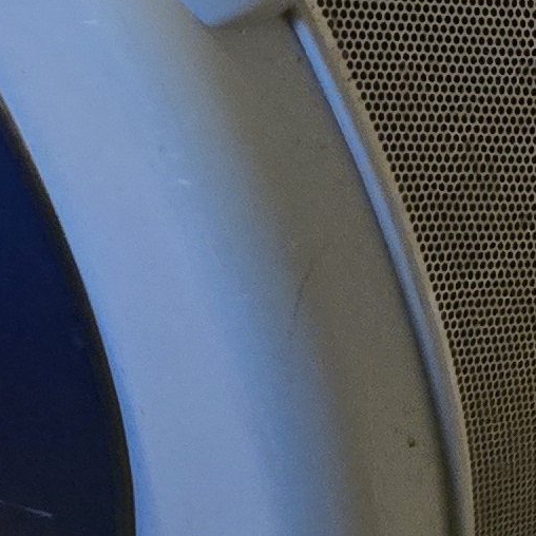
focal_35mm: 160
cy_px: -752
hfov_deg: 10.2
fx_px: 2803
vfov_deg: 9.7
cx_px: -483
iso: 1250
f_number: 1.7
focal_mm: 6.3
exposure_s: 1/100
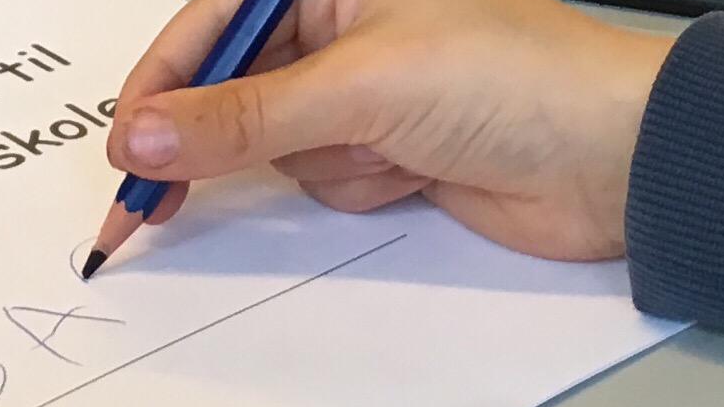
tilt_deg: -23.1
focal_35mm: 176
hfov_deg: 12.1
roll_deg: -2.0
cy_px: -248
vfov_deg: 6.8
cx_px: 682
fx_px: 3378
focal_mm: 4.15
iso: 40
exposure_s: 1/33
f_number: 2.2
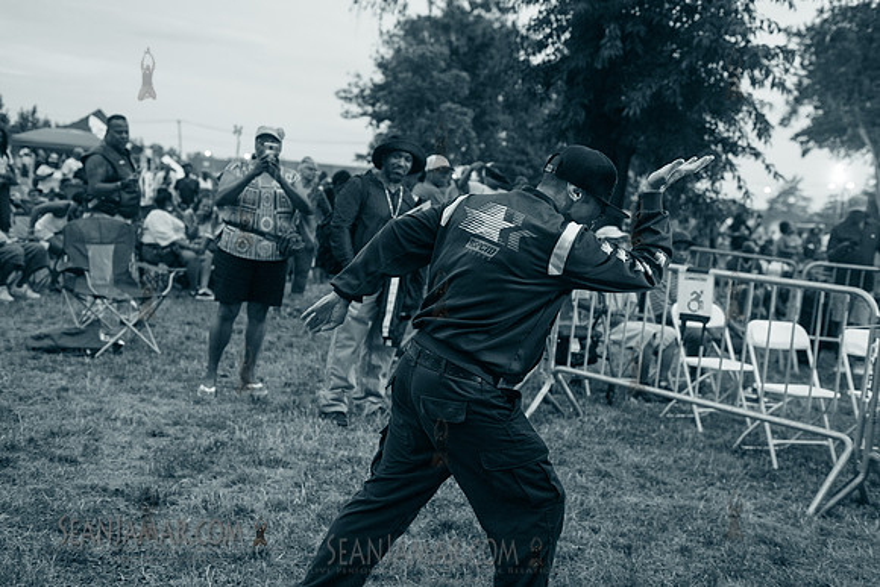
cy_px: 294
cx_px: 440
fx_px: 978
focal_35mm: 40
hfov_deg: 48.4
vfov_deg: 33.4
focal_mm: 40
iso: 4000
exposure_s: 1/200
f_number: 3.5
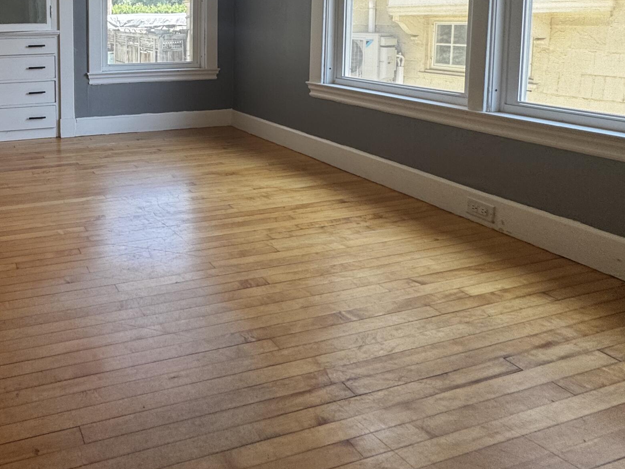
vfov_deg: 47.1
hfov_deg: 57.6
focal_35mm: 27
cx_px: 81
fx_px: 487
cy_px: 61
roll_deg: +1.1
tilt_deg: -5.6
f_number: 2.2
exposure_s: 1/120
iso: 80
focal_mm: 2.22
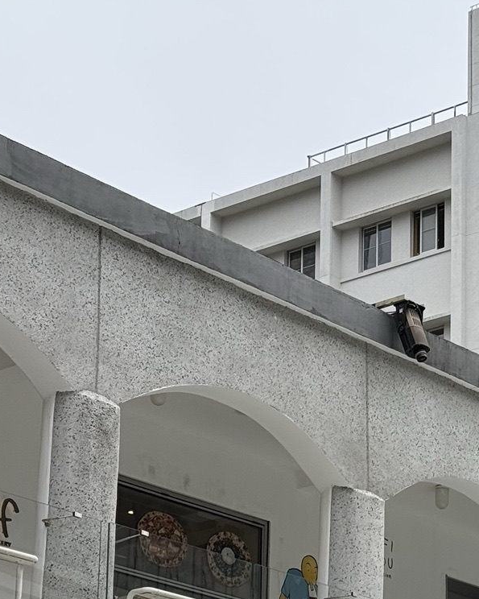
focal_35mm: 126
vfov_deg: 14.9
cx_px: 555
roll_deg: -0.2
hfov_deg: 12.0
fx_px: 2233
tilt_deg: +11.9
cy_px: 681
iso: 64
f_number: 1.78
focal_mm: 6.76
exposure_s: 1/810
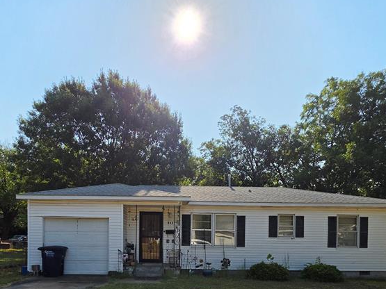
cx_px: 167
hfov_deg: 71.3
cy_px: 248
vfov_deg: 51.6
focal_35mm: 24
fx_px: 268
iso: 32
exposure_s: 1/4626
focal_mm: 2.2
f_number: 1.9
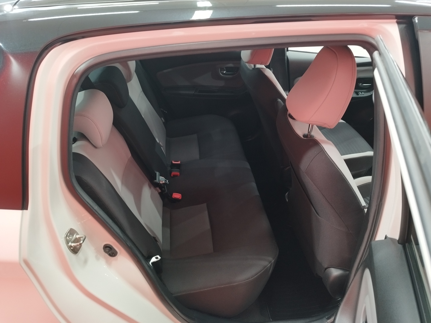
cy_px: 162
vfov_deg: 54.9
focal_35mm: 25
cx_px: 216
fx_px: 311
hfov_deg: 69.4
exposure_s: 1/25
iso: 370
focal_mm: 5.95
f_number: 1.89
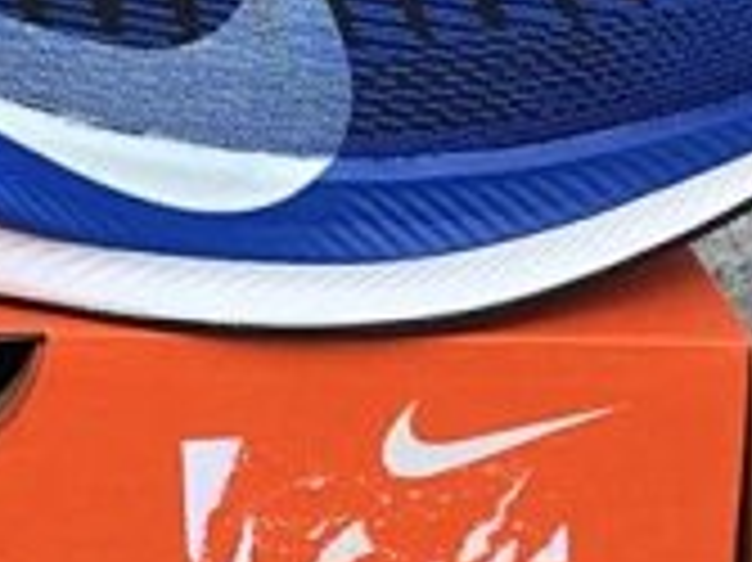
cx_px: -36
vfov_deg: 12.3
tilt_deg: -15.4
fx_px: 2583
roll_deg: -1.0
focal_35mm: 119
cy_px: 4
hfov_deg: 16.2
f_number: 2.4
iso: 25
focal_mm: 3.3
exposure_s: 1/399
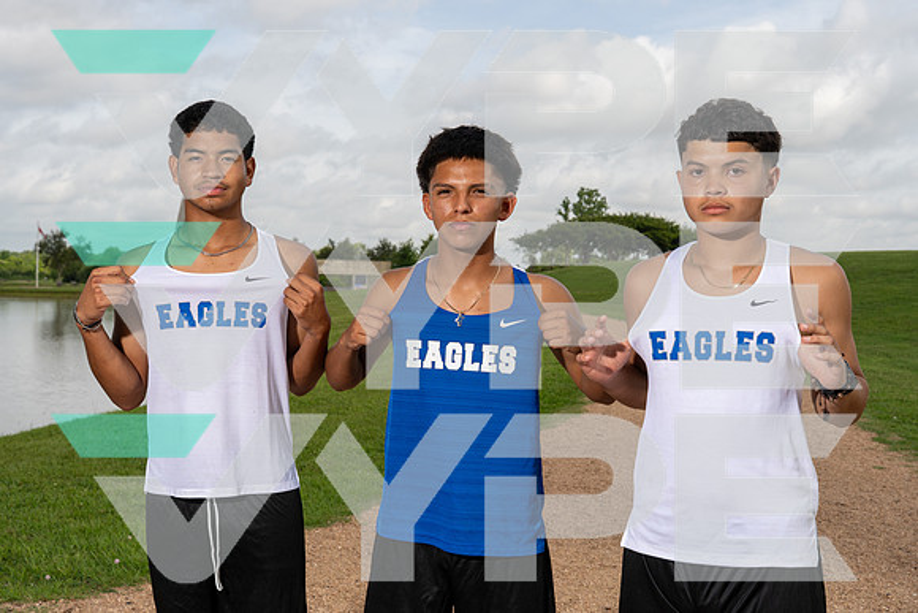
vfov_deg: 32.6
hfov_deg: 47.4
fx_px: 1046
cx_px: 459
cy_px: 306
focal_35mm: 41
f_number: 8
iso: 100
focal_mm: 41
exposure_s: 1/250
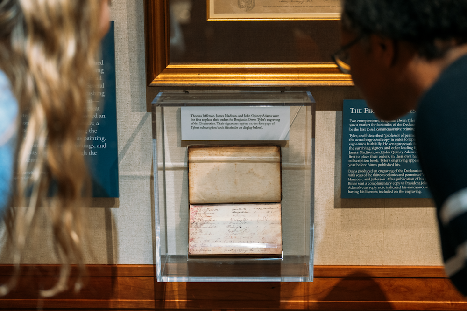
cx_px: 234
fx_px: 649
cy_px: 156
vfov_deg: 27.0
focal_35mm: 50
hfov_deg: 39.6
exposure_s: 1/160
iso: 1000
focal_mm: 50
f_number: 1.4
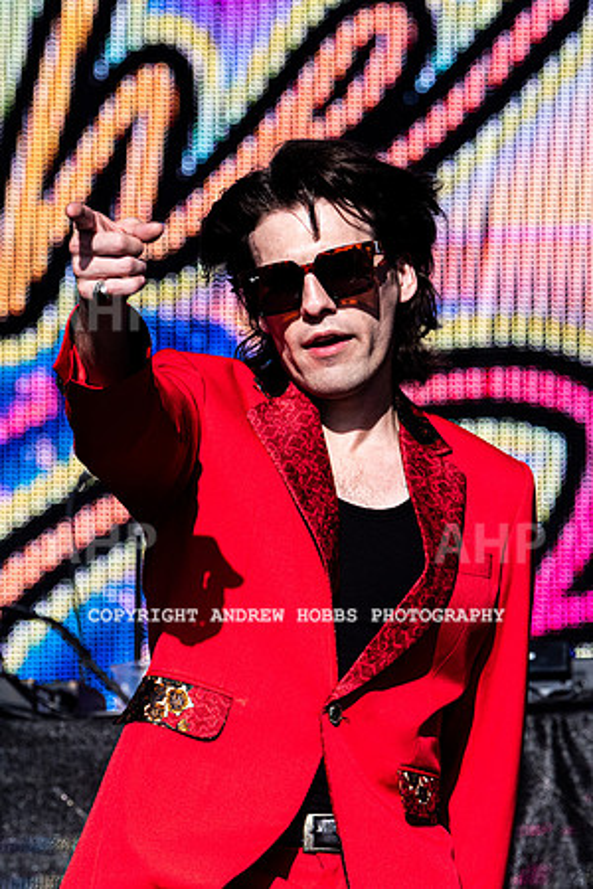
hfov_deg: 4.6
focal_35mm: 296
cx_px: 334
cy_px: 362
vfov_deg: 7.0
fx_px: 7320
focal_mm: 160
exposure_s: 1/6400
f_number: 4.5
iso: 640
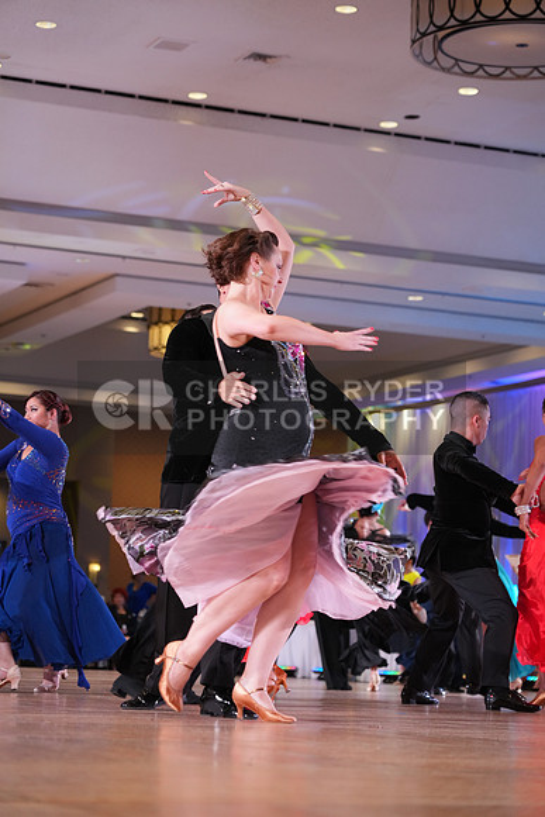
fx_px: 2020
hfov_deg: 15.4
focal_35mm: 89
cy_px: 408
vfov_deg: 22.9
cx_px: 272
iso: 2000
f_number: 4
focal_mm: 89
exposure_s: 1/320
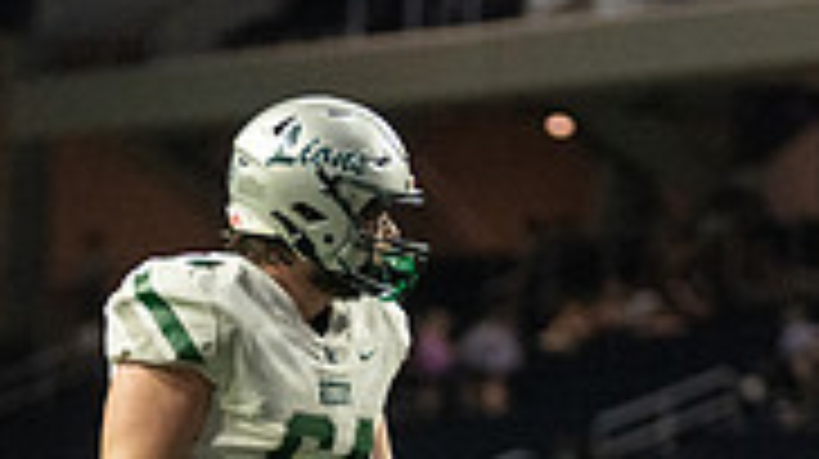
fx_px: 9438
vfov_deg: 2.8
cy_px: 682
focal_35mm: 435
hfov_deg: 5.0
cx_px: 310
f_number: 2.8
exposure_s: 1/1000
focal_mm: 130
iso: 4000
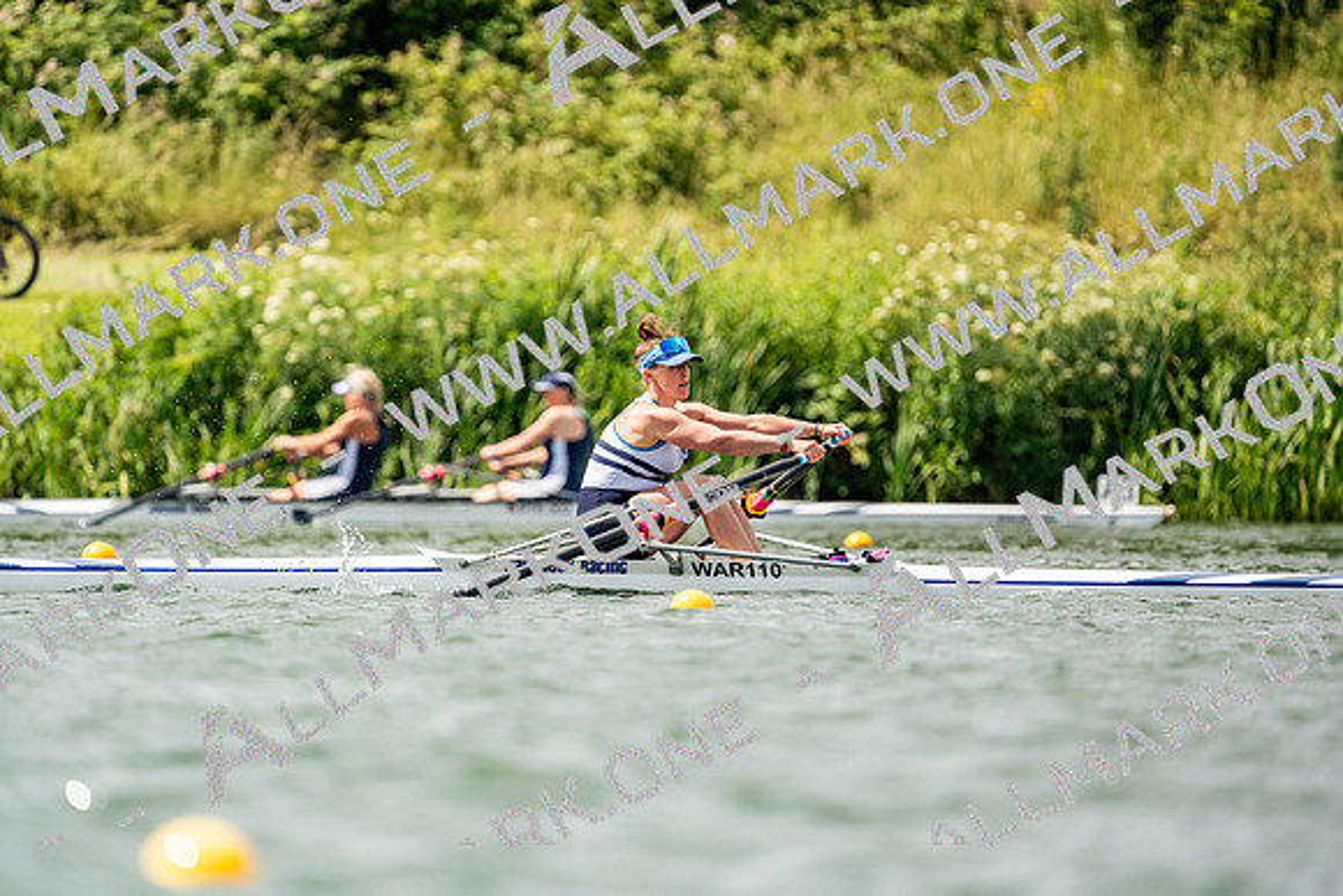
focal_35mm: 600
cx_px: 672
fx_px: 22388
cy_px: 448
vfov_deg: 2.3
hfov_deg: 3.4
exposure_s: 1/2000
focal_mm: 600
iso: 320
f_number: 6.3
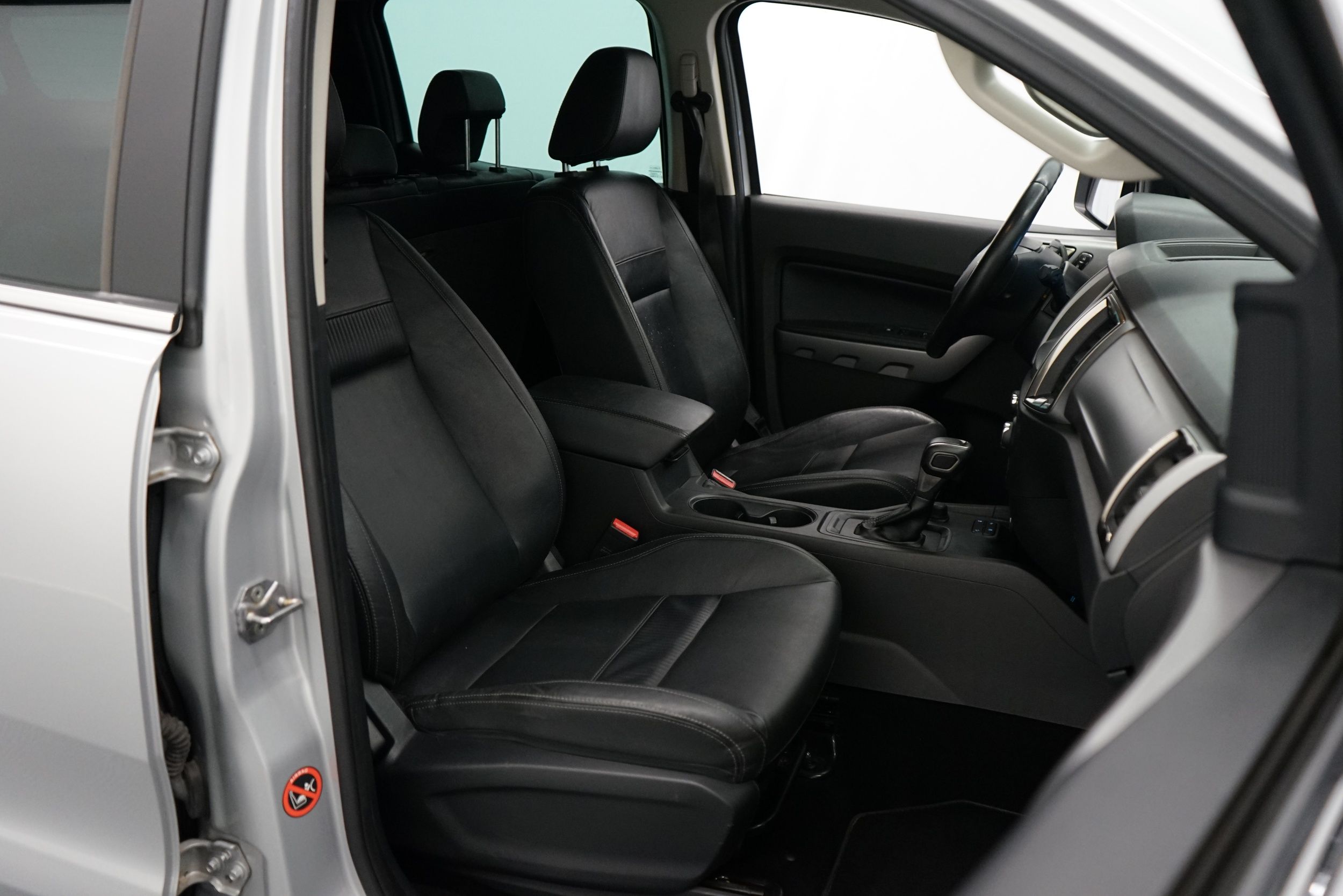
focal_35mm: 29
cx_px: 672
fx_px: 1082
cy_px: 448
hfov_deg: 63.7
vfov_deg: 45.0
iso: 2500
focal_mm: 29
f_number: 3.5
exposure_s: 1/160
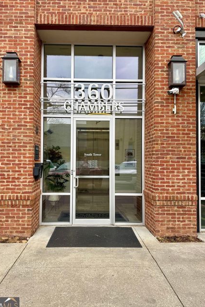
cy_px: 153
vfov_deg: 69.4
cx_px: 91
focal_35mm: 26
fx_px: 222
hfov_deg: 49.5
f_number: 1.78
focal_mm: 6.76
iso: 80
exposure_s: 1/612
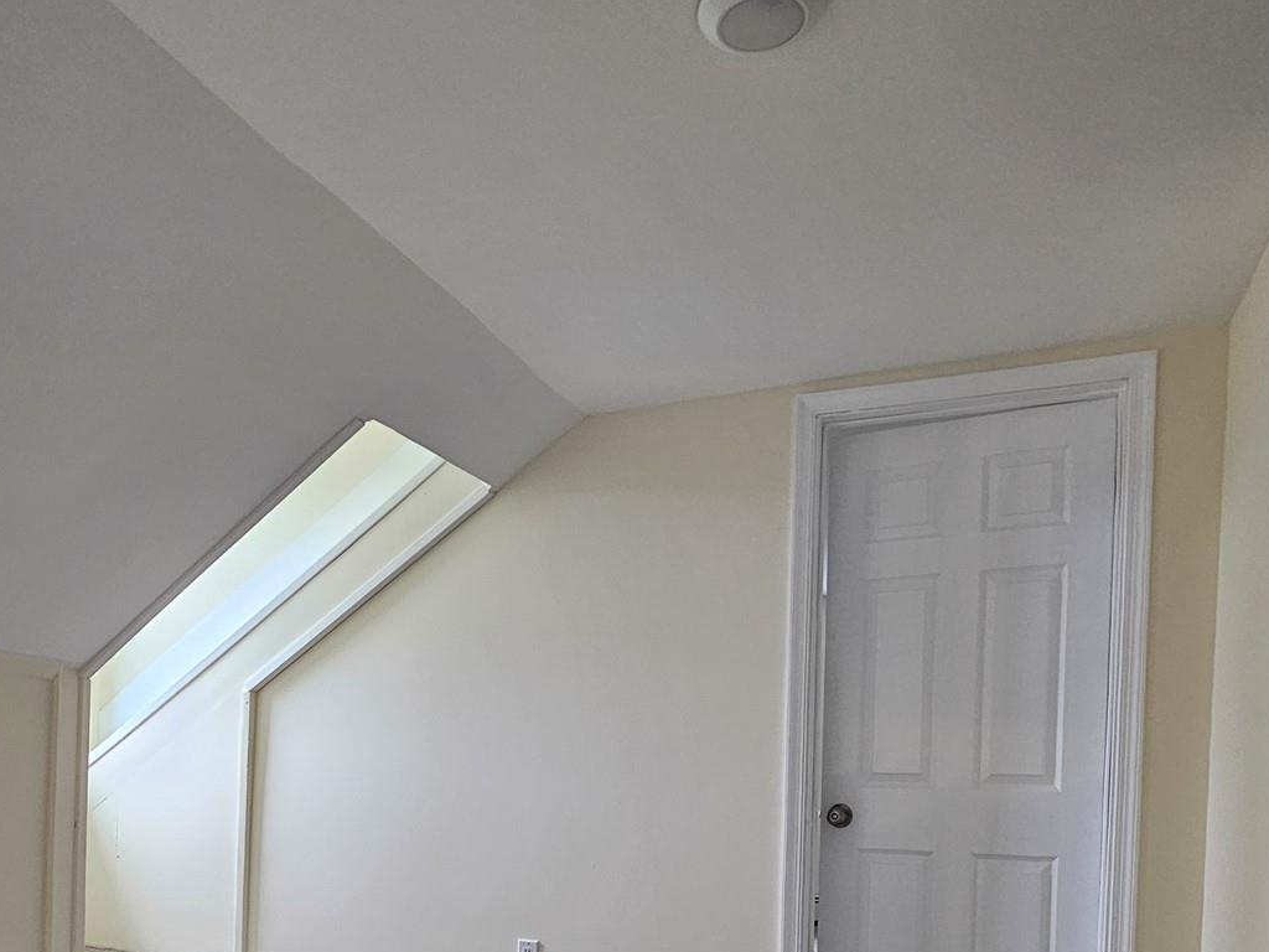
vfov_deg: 48.3
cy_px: 832
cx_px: 581
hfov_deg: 67.2
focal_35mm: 26
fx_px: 953
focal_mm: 2.2
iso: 160
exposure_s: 1/60
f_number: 2.2
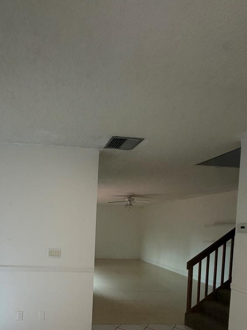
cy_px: 234
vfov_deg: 72.7
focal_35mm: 22
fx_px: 209
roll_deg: +1.1
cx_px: 58
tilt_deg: -1.2
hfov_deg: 57.6
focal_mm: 2.22
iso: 200
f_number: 2.2
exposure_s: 1/120
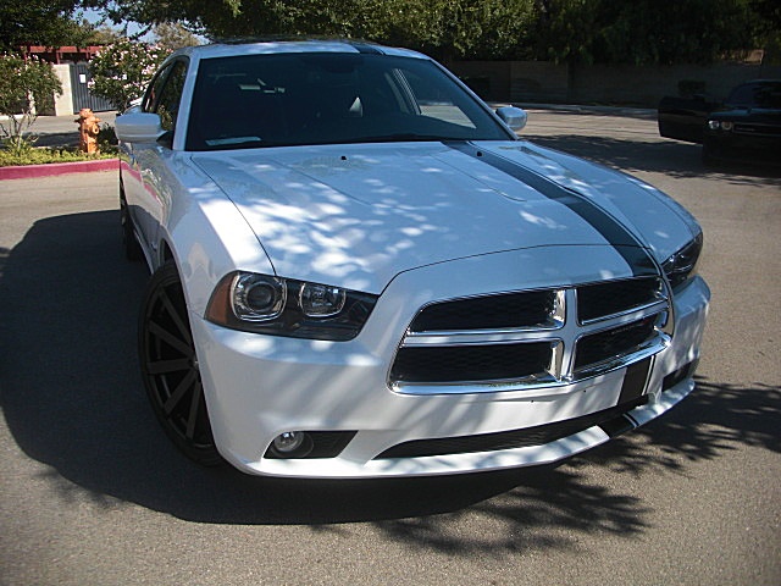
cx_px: 390
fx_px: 812
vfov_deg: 39.7
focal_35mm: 36
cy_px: 293
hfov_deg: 51.4
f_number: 2.8
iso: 50
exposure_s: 1/800
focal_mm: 6.3
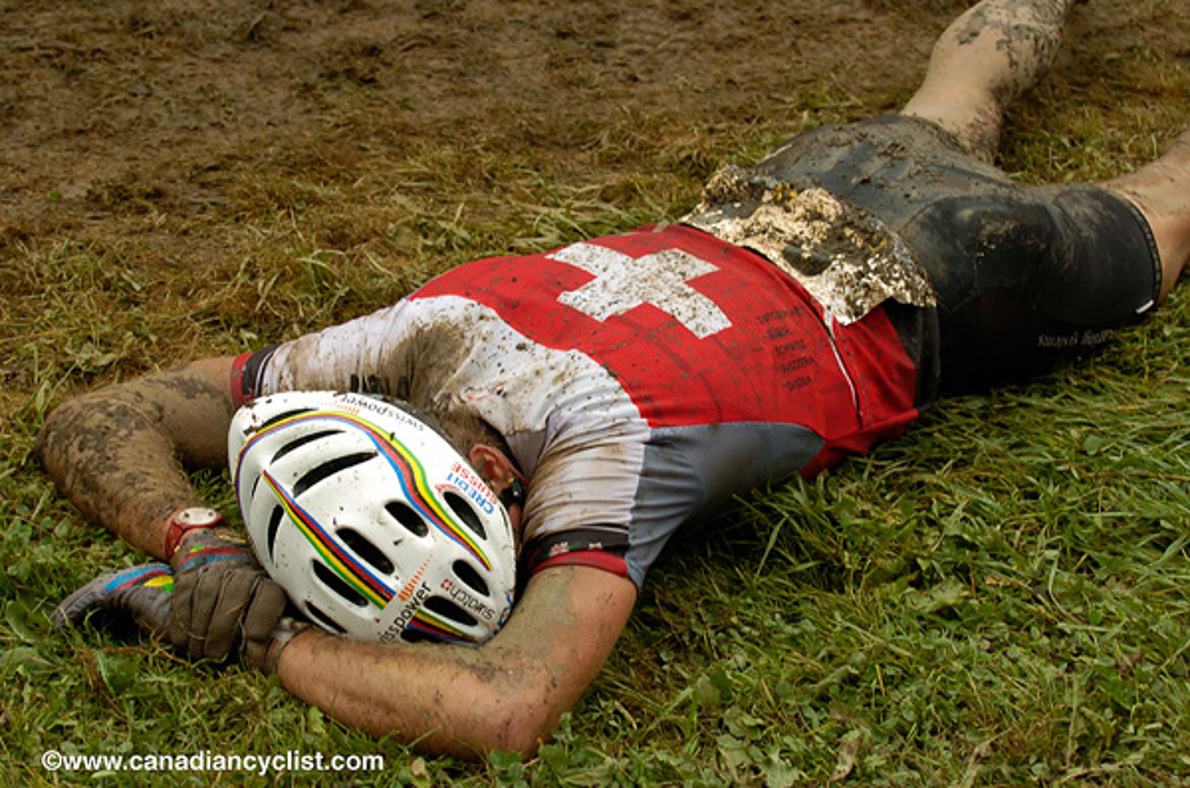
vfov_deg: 13.0
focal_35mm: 105
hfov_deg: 19.5
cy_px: 394
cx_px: 595
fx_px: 3463
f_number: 4.5
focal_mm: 70
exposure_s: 1/250
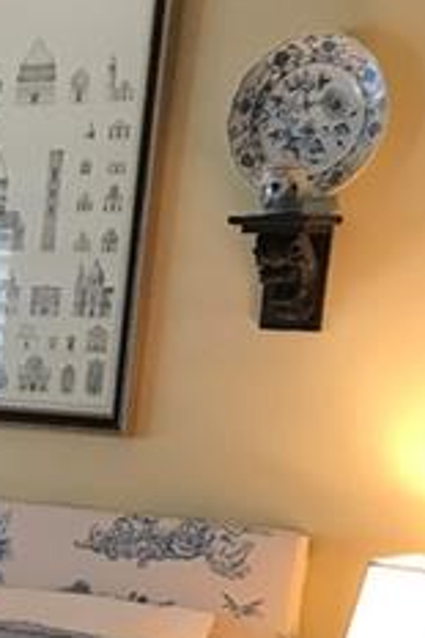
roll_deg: -3.0
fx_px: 1702
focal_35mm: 96
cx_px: -302
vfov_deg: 19.9
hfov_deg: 13.1
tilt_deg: -13.3
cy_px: 780
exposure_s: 1/20
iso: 40
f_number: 1.8
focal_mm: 3.99
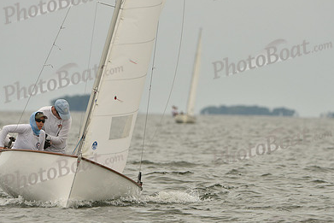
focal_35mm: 593
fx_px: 5503
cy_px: 113
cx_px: 168
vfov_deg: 2.3
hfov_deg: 3.5
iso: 320
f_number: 7.1
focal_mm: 400
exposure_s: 1/1250
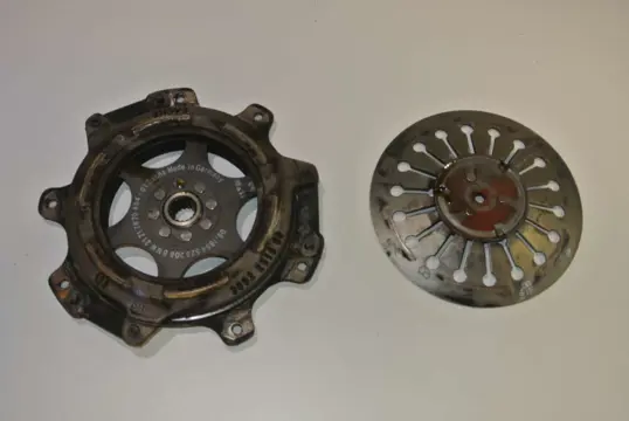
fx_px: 700
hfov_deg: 48.4
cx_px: 314
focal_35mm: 40
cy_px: 210
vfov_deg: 33.5
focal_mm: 15.1
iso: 200
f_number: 4.2
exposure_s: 1/60
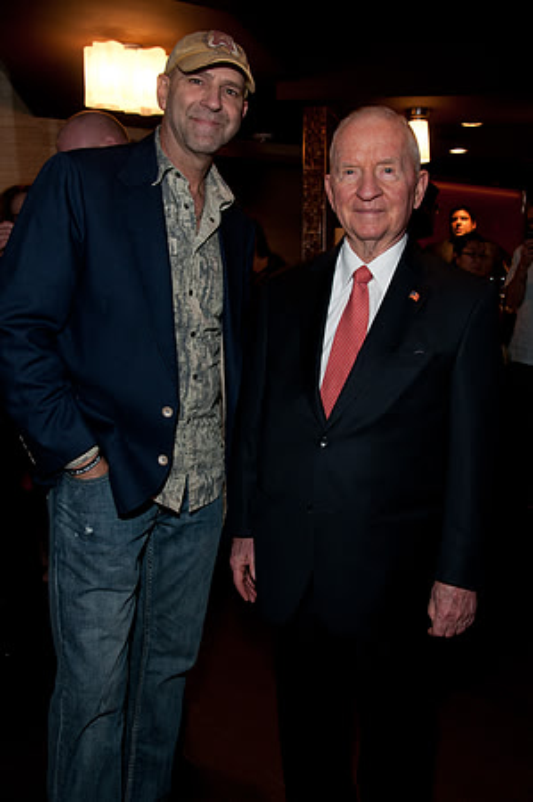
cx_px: 266
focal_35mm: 34
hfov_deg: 38.3
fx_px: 768
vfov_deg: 55.2
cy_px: 401
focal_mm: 23
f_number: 8
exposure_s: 1/125
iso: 400
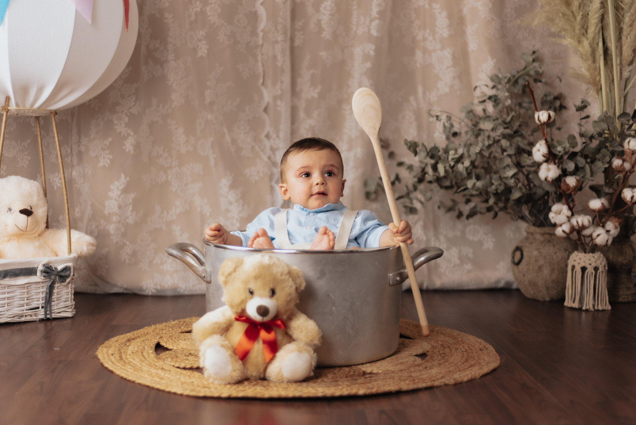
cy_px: 212
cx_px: 318
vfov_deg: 27.0
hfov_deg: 39.6
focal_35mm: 50
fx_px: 884
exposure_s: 1/125
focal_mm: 50
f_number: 1.8
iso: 250
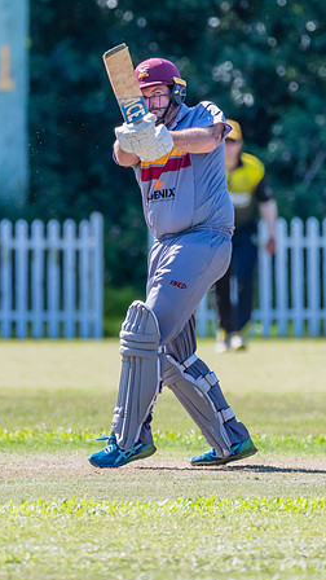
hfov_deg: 1.1
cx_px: 106
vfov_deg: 1.9
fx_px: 17304
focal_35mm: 1126
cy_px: 292
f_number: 6.3
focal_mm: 600
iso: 1250
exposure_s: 1/2000
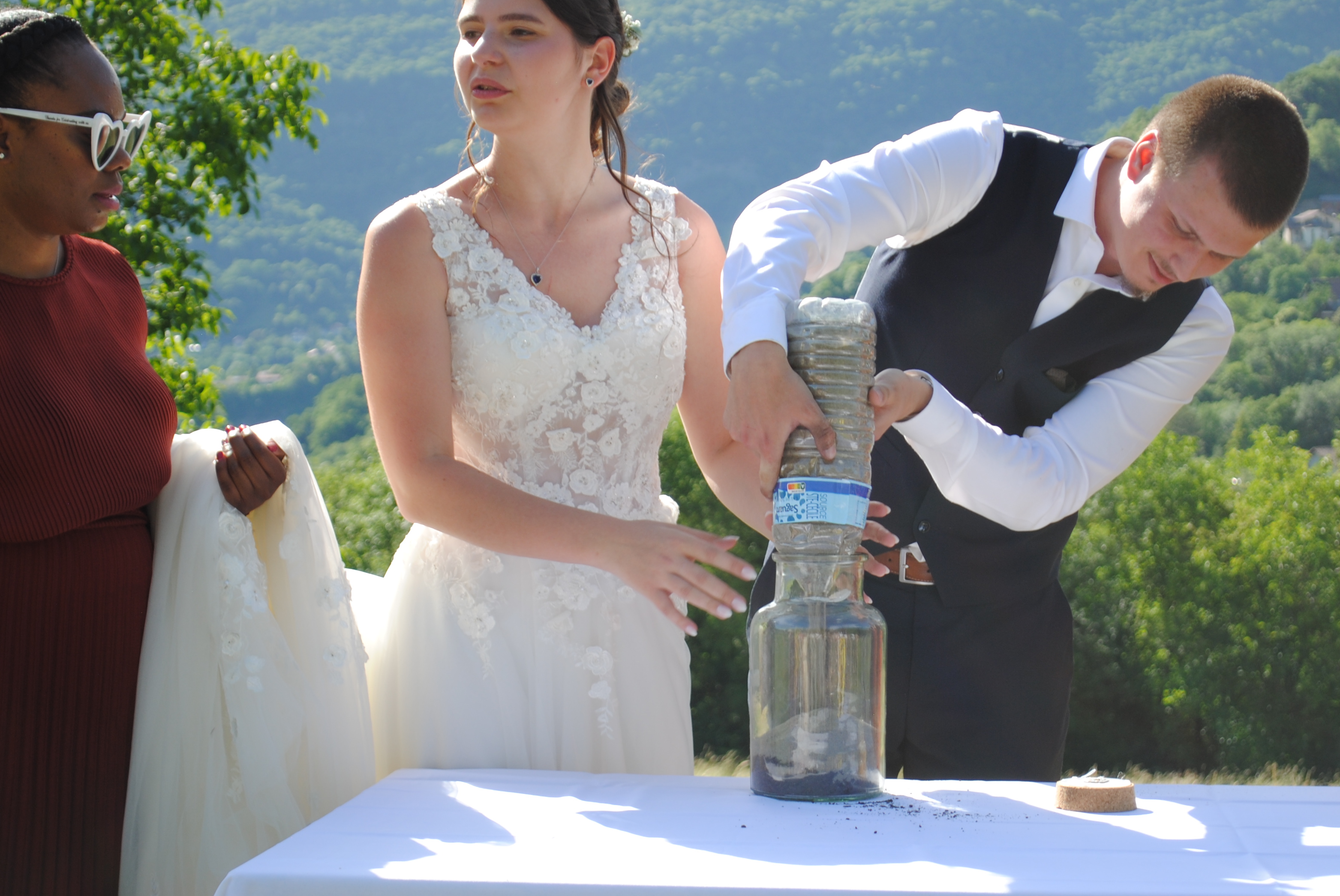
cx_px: 752
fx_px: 3116
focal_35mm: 84
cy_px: 366
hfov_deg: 24.3
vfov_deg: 16.4
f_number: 7.1
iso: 100
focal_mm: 45
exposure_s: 1/200
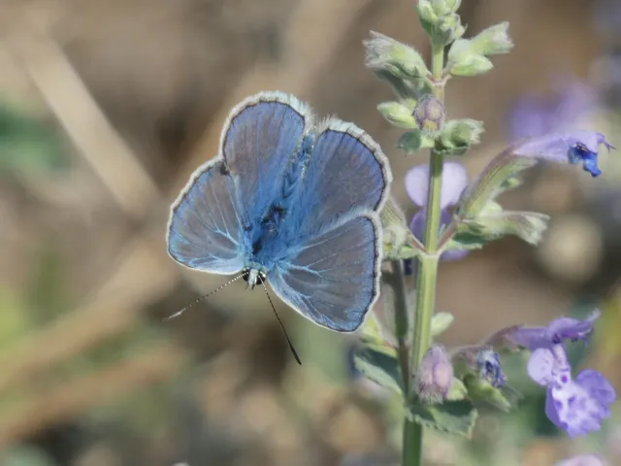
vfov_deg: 2.5
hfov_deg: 3.4
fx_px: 10477
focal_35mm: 584
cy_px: 233
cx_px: 310
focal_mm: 104.7
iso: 80
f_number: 5.6
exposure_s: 1/160
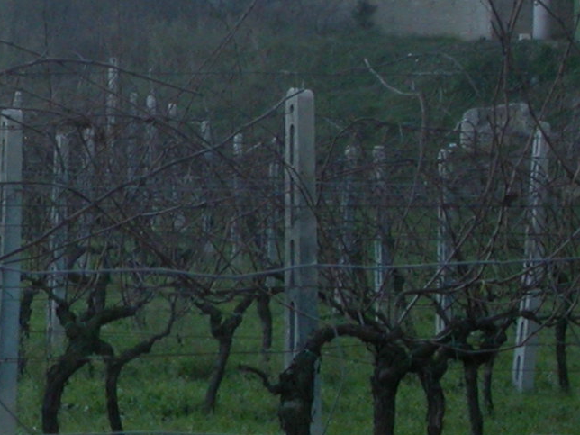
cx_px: -269
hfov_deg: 8.3
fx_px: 3904
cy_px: -104
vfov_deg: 6.3
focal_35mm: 233
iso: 100
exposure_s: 1/182
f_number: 5.2
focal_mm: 13.8
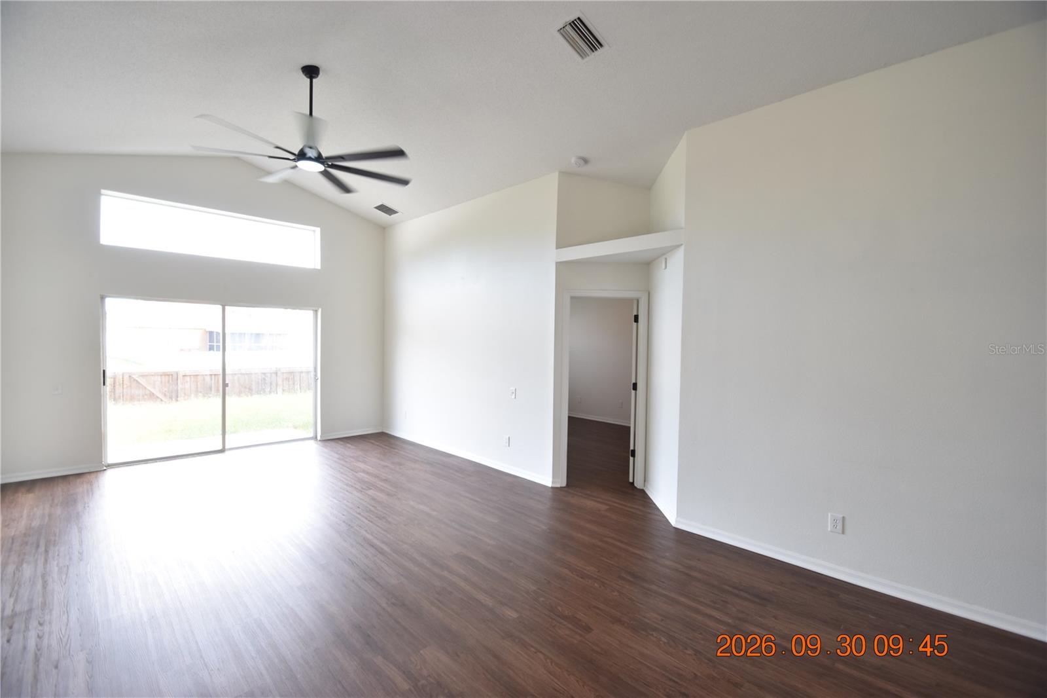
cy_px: 349
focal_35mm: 15
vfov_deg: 77.3
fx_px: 436
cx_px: 524
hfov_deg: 100.4
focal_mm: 10
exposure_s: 1/90
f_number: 4.8
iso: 400
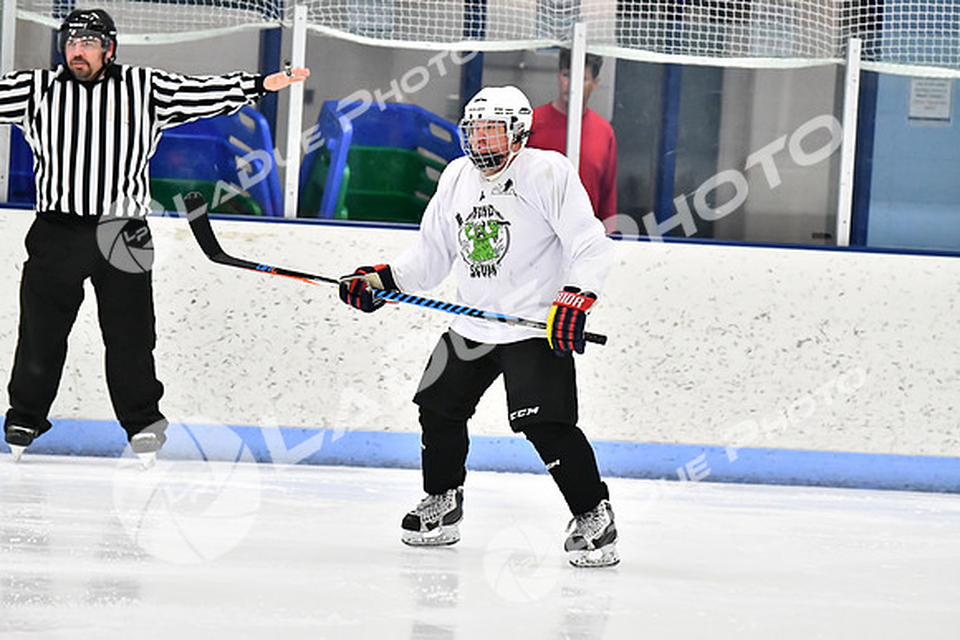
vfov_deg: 7.3
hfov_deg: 11.0
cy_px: 320
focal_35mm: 188
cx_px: 480
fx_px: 5001
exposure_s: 1/1250
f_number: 3.2
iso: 6400
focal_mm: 125
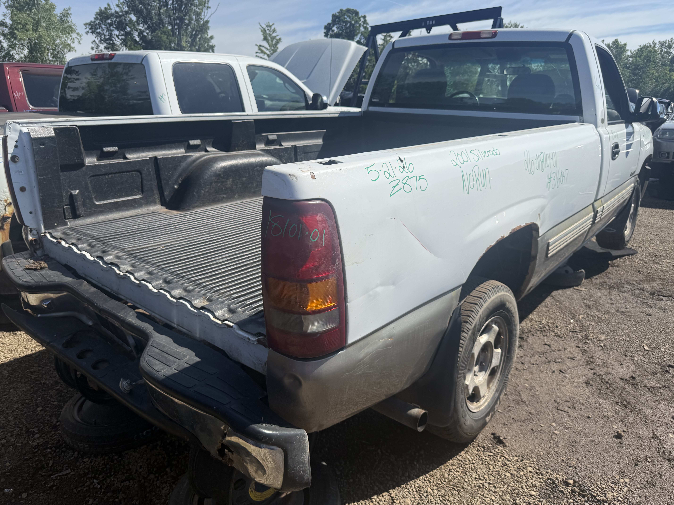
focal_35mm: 24
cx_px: 337
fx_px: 467
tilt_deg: -16.8
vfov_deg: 56.8
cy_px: 252
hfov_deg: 71.6
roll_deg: -0.3
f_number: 1.78
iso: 80
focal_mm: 6.76
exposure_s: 1/5319
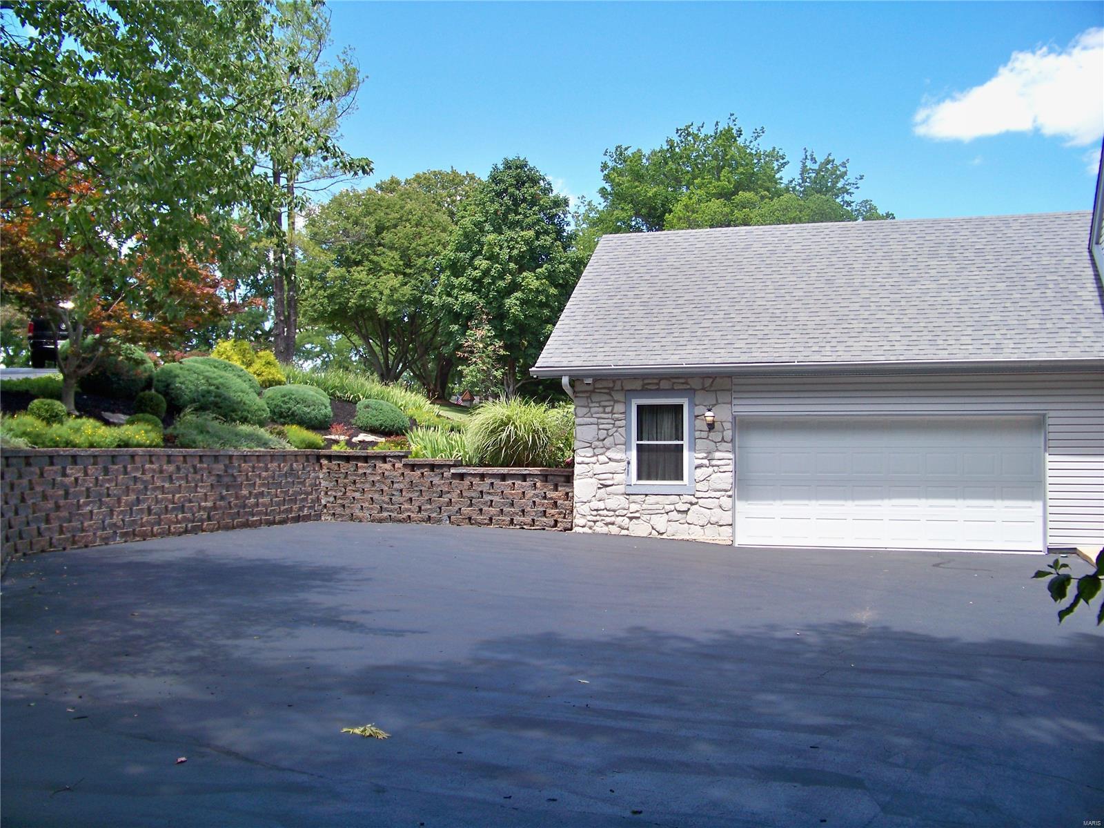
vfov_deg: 42.9
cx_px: 552
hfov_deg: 55.4
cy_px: 414
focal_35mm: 33
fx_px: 1052
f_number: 2.8
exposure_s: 1/400
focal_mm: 5.85
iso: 80
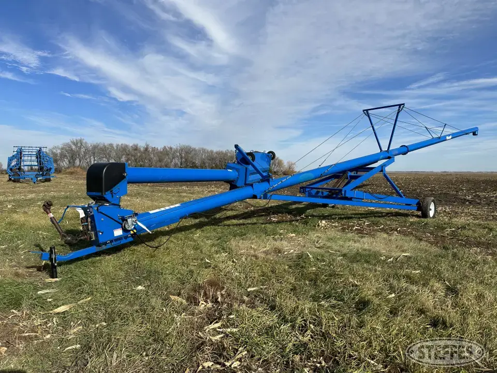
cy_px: 186
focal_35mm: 24
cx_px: 248
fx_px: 345
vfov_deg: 56.8
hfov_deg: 71.6
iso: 80
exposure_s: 1/6211
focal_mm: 6.86
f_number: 1.78
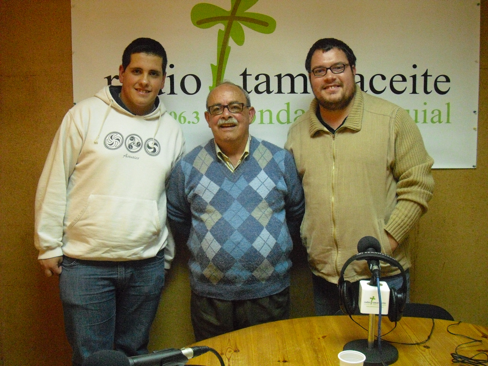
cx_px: 244
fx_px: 536
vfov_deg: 37.7
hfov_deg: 49.0
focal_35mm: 38
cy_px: 183
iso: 800
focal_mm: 6.2
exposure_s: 1/100
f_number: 2.8
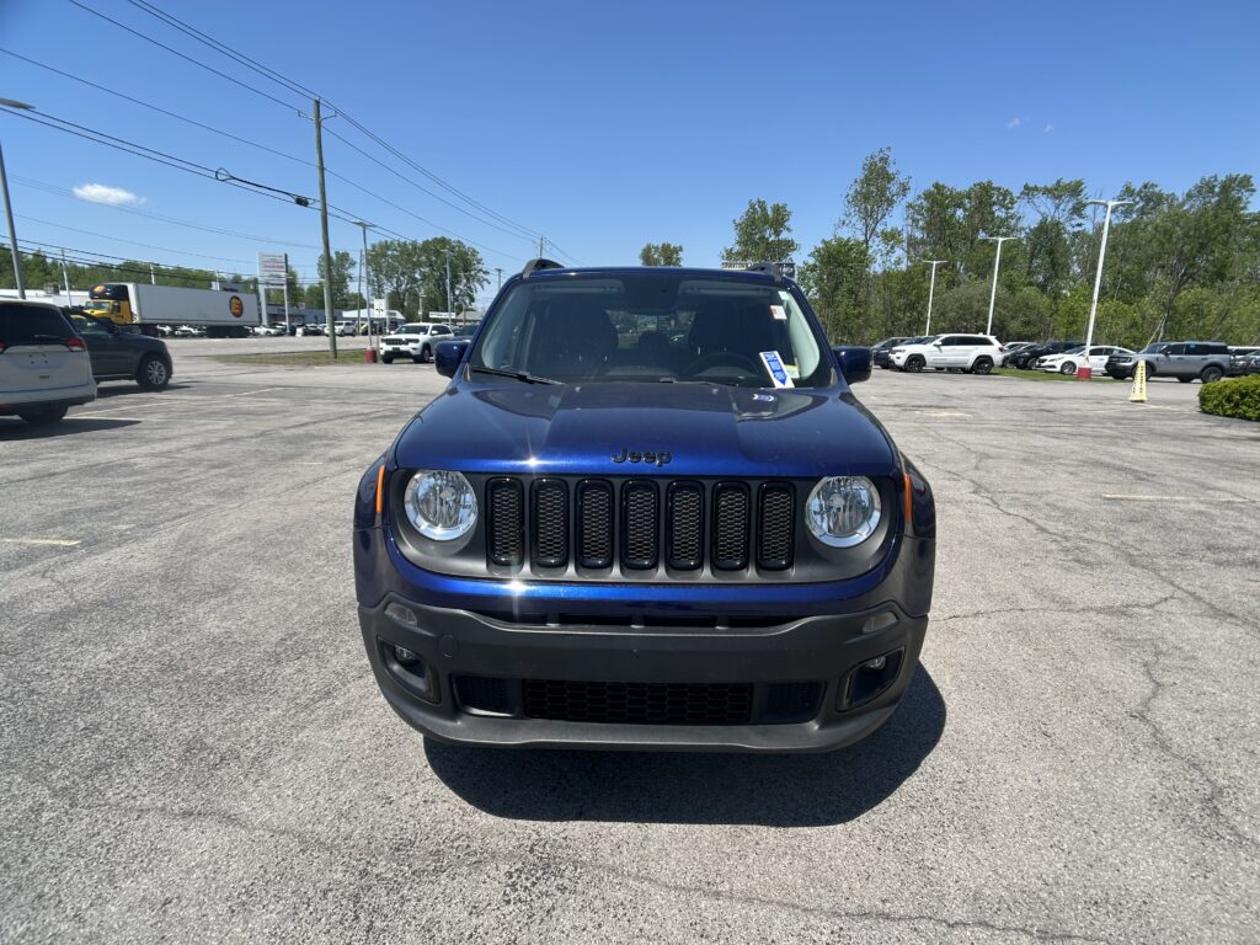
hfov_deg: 67.3
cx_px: 630
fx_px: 946
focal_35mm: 26
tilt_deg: -11.9
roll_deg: -1.7
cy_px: 472
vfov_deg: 53.1
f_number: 1.5
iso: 50
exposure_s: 1/3460
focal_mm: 5.7
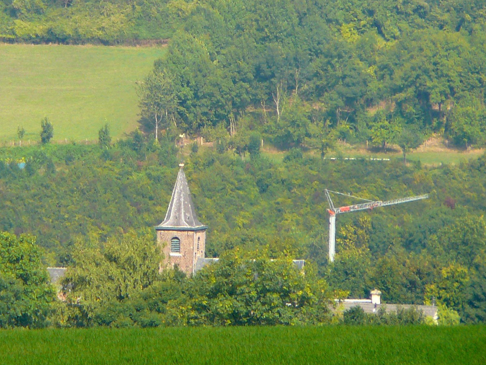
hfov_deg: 3.3
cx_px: 85
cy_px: 64
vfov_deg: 2.5
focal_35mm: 594
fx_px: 8340
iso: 80
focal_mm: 52
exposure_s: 1/320
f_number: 4.2
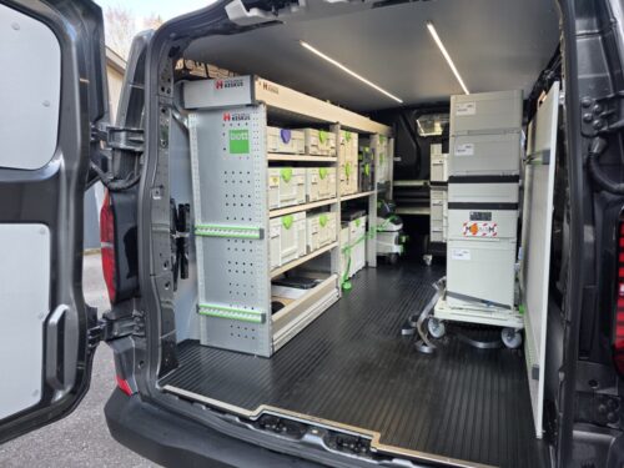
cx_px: 312
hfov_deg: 73.9
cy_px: 234
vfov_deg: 58.9
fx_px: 415
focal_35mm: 23
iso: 80
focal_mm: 6.3
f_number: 1.7
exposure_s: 1/180
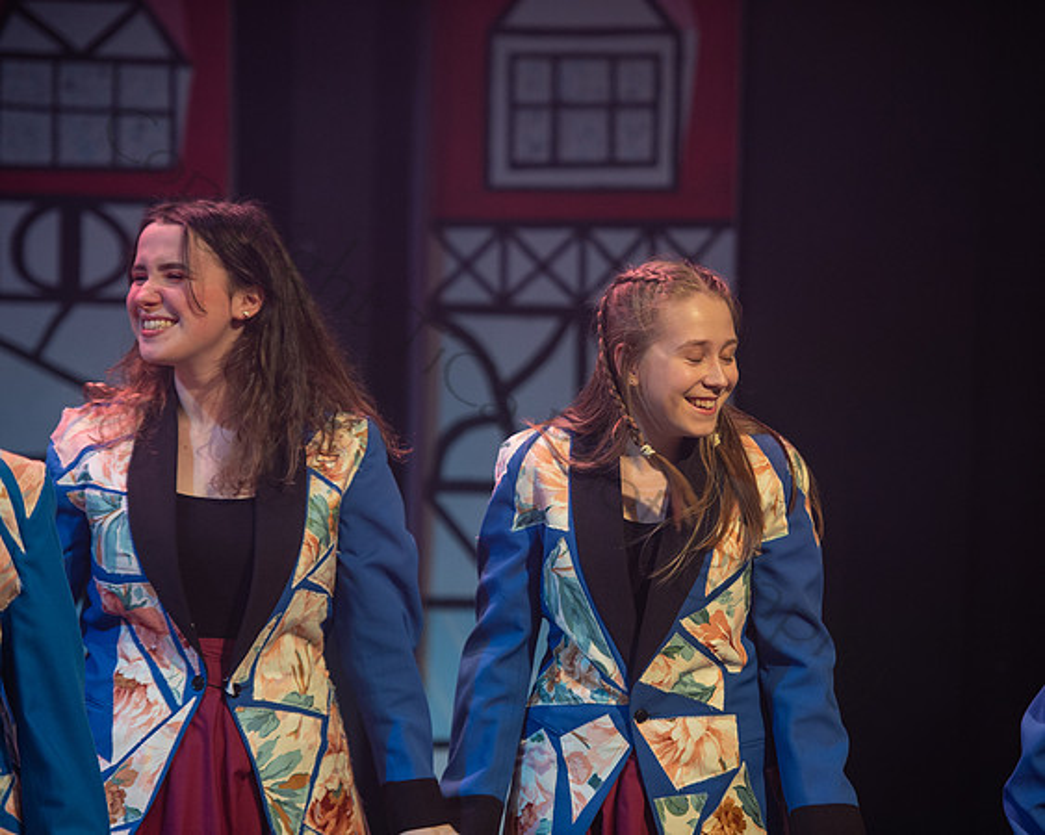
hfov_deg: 11.4
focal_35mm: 169
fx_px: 5228
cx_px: 628
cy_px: 418
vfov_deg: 9.1
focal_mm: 150
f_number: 2.8
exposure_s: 1/250
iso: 1000
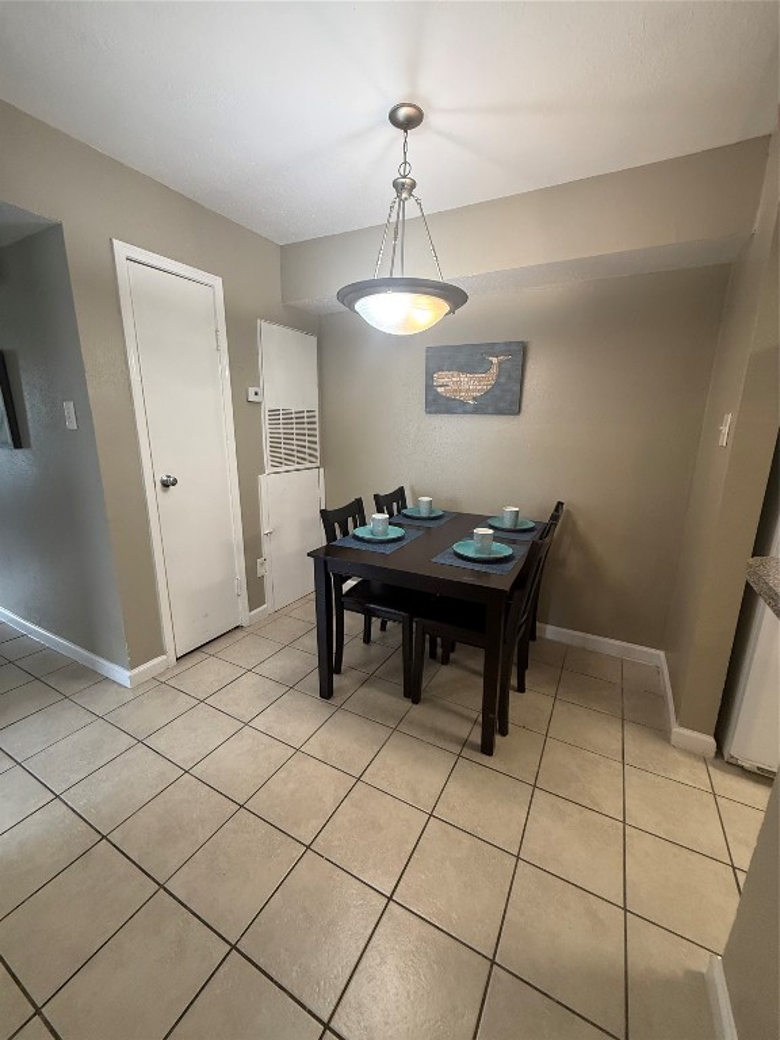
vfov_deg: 102.1
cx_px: 390
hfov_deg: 85.7
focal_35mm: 14
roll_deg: -0.7
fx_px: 421
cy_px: 520
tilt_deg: -11.2
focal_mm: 2.22
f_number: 2.2
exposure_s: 1/60
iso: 250
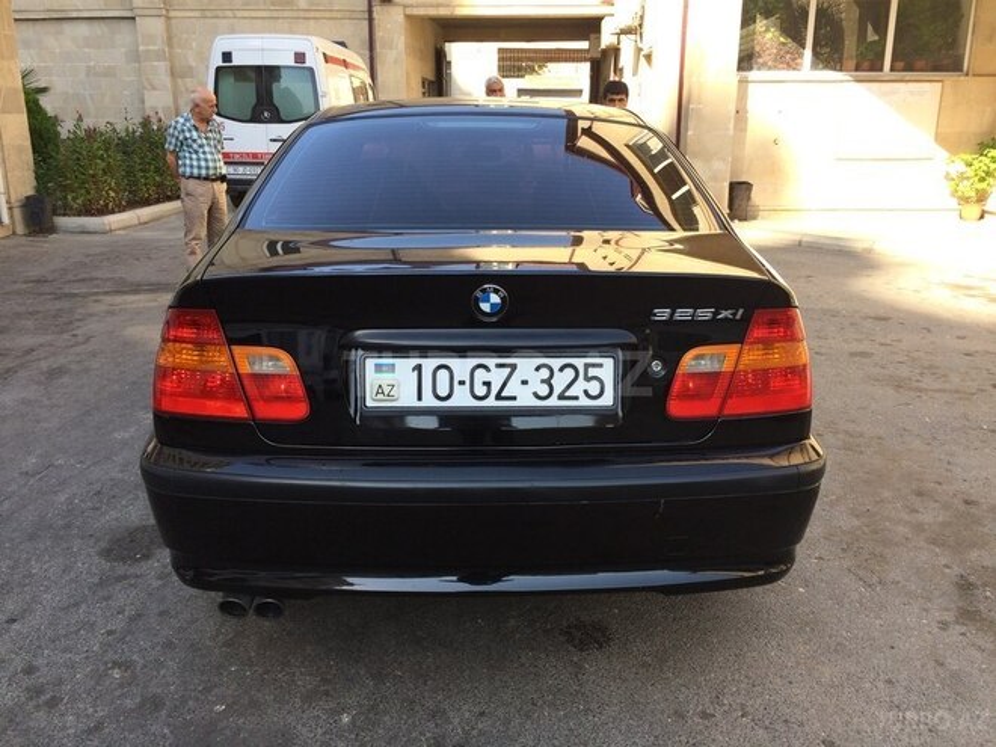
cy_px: 374
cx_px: 498
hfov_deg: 61.7
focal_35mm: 29
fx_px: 834
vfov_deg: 48.2
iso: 32
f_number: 2.2
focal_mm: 4.15
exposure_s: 1/391
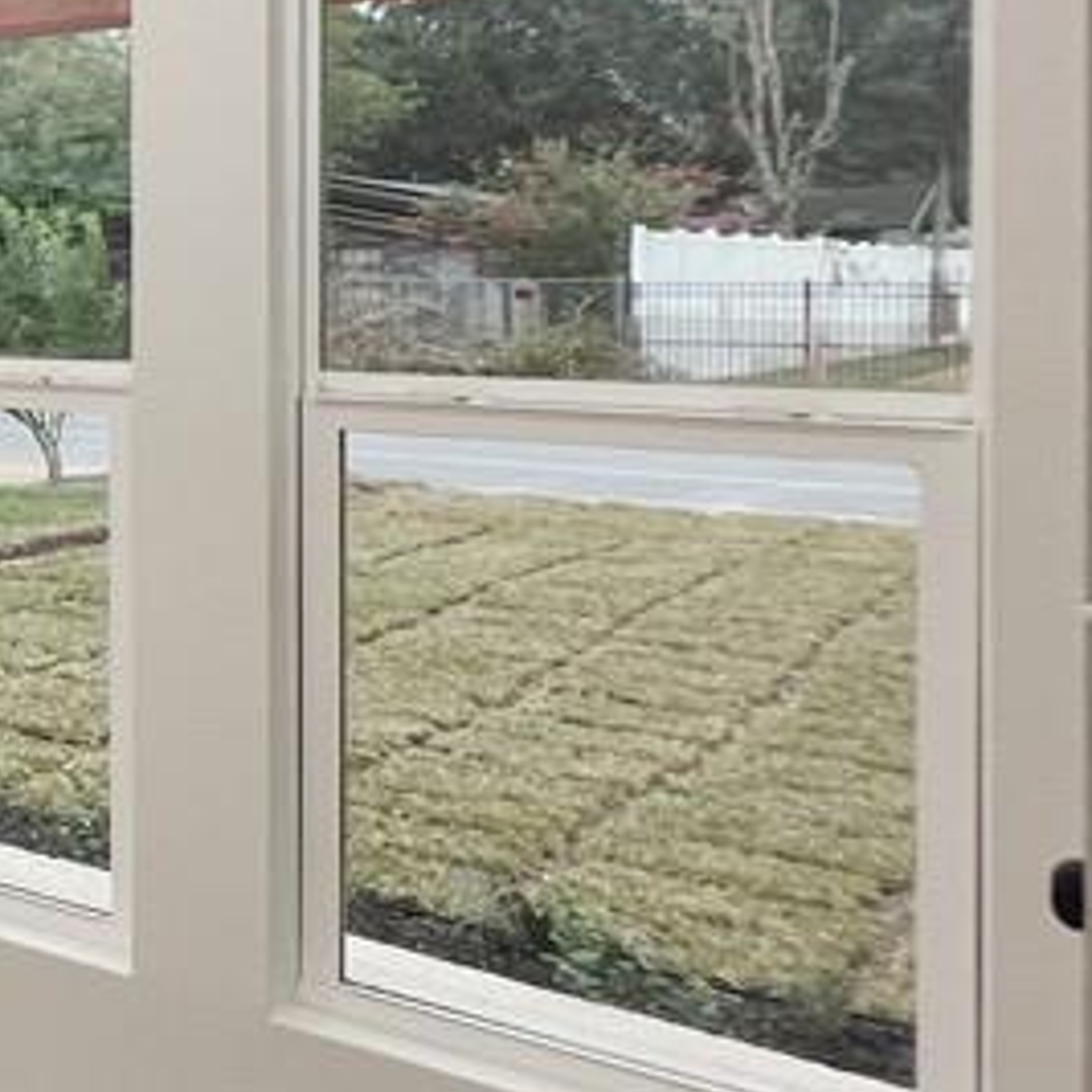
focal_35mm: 44
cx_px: -924
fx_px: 1570
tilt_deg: -0.6
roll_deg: +0.1
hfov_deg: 21.6
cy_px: 282
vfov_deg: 37.5
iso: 125
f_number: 1.8
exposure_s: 1/120
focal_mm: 1.57
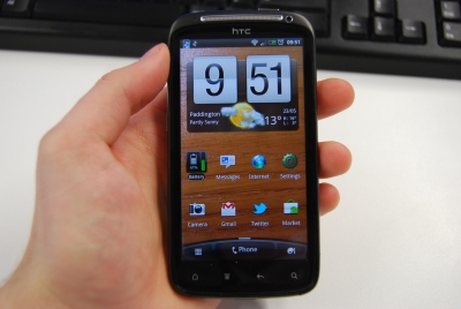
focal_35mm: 45
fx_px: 577
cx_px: 230
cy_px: 154
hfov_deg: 43.5
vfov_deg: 30.0
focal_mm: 30
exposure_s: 1/30
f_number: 4.2
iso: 320
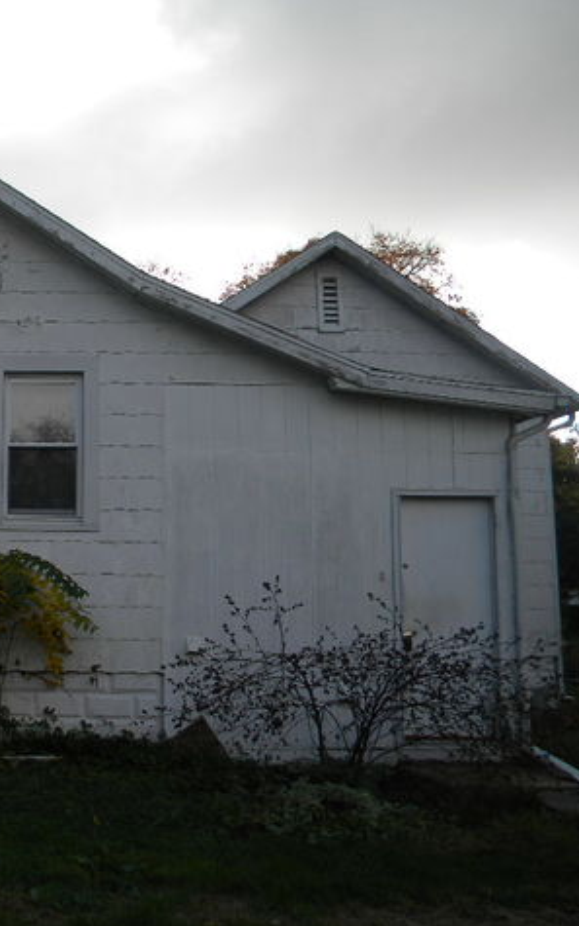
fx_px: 1010
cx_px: 0
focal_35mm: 40
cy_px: 466
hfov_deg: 29.8
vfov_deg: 49.3
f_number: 3.5
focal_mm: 5
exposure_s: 1/689
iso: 80
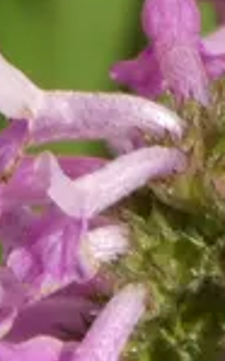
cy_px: 516
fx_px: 17225
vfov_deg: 1.2
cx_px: 660
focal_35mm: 1754
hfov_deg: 0.7
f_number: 5.6
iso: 80
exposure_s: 1/125
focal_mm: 68.8
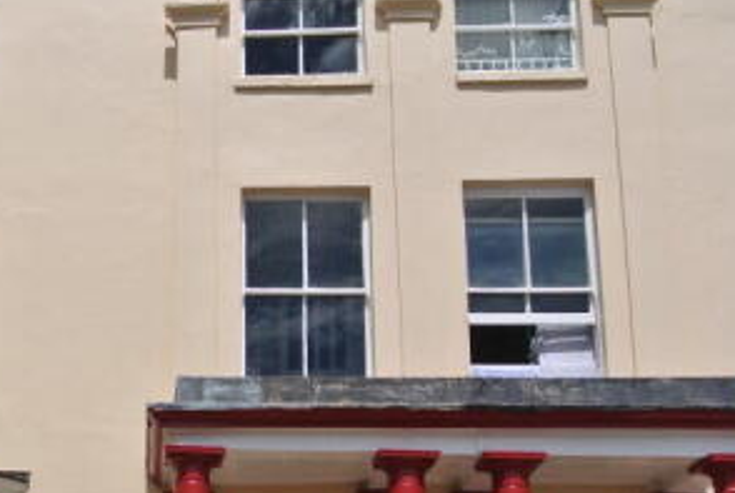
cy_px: 454
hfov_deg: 31.2
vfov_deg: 22.1
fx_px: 1227
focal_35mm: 60
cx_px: 19
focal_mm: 10
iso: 100
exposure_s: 1/1250
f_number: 5
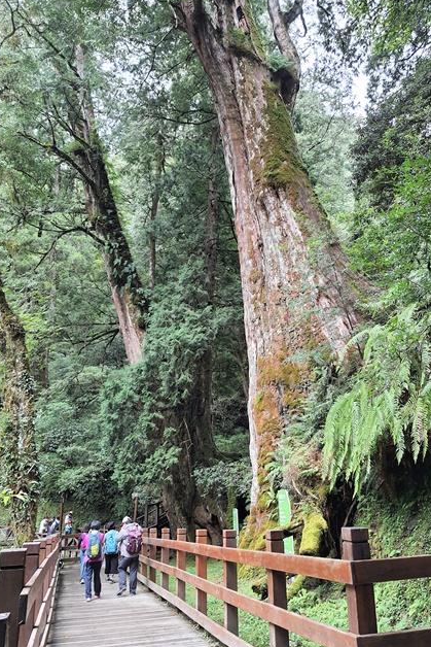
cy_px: 325
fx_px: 503
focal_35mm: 28
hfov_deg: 46.3
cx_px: 241
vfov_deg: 65.5
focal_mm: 4.32
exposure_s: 1/120
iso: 100
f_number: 1.7
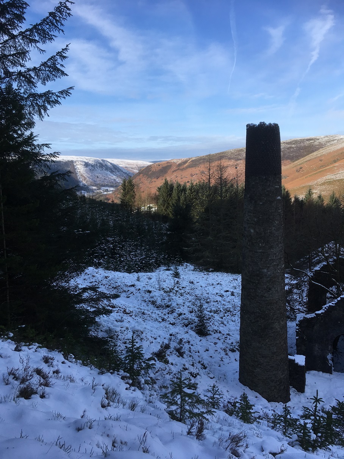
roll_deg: +1.8
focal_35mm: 29
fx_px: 384
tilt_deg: -10.3
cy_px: 230
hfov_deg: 48.2
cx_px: 172
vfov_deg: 61.6
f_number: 2.2
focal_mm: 4.15
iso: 25
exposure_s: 1/1399
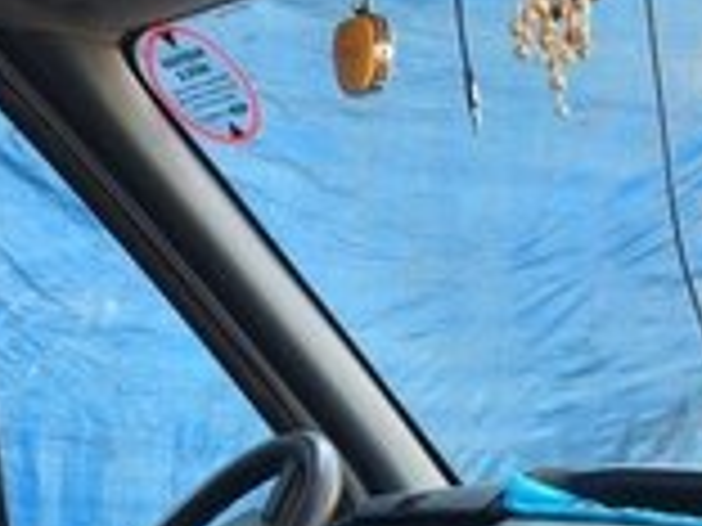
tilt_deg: -15.7
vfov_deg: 13.6
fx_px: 1866
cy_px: 1061
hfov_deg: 21.1
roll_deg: -0.2
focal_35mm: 92
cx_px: 526
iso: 50
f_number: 2.2
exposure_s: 1/50
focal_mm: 4.15
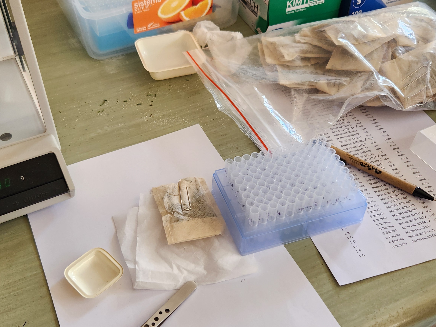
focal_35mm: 40
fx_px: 504
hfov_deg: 46.7
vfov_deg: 36.0
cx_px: 192
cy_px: 157
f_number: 1.8
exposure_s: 1/180
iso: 200
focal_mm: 5.4
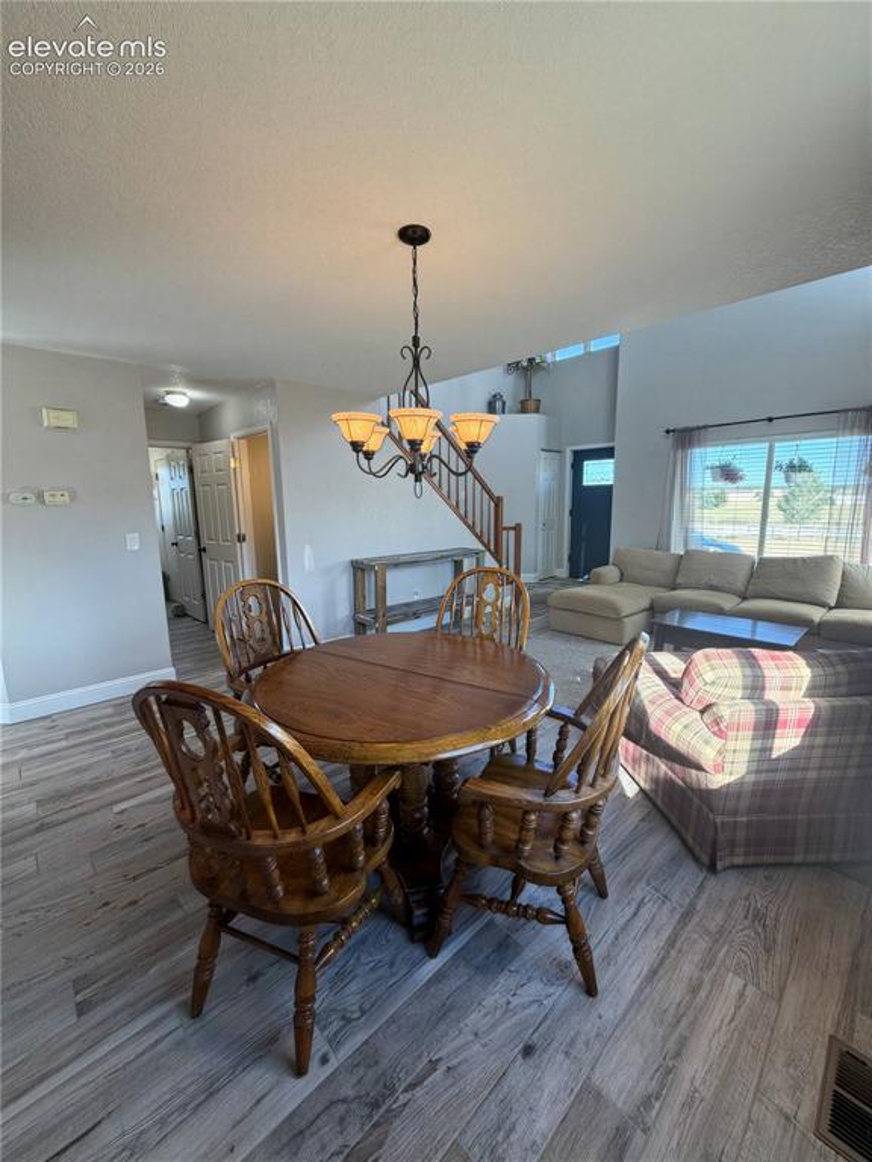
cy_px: 581
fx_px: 470
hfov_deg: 85.7
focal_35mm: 14
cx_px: 436
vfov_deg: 102.1
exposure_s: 1/120
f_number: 2.2
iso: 100
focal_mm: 2.22
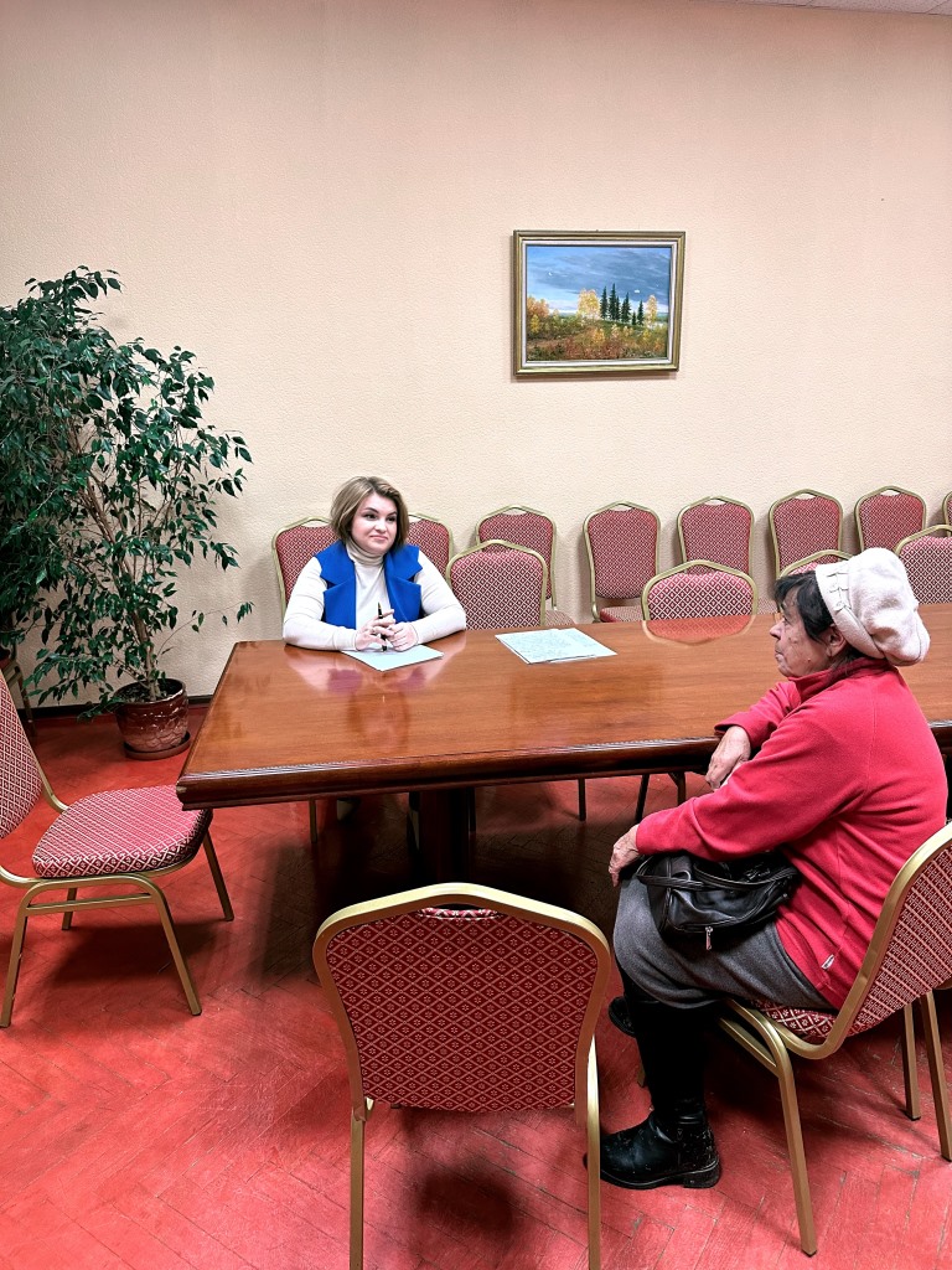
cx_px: 476
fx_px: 880
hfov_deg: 56.8
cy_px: 635
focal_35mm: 24
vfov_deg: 71.6
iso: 320
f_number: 1.78
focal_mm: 6.86
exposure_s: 1/50
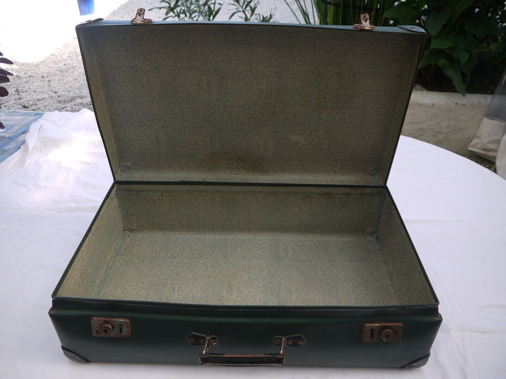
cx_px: 253
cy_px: 190
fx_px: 409
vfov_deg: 49.7
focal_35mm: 28
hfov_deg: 63.4
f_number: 4
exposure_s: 1/160
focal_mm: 14
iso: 100
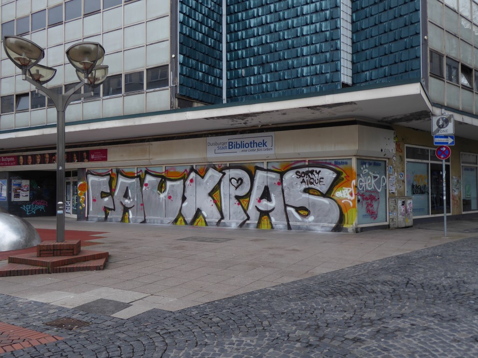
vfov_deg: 49.7
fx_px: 387
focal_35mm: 28
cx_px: 239
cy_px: 179
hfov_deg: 63.4
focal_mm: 5
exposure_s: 1/100
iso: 80
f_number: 3.5
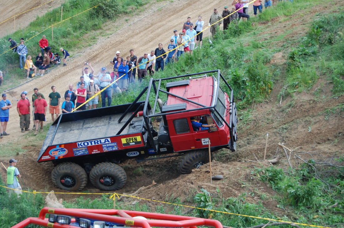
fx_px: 716
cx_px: 172
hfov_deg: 27.0
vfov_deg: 18.1
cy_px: 114
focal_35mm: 75
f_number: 5.6
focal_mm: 50
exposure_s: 1/100
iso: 400
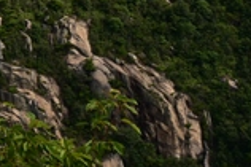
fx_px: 905
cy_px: -106
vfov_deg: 10.1
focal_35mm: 130
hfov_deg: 14.8
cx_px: -114
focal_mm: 20
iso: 64
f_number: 8
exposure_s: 1/125
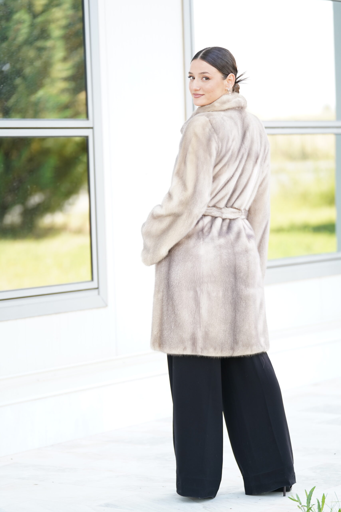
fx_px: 1761
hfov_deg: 11.1
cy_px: 256
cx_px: 170
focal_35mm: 124
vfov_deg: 16.5
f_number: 2.8
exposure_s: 1/250
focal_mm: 124
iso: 250
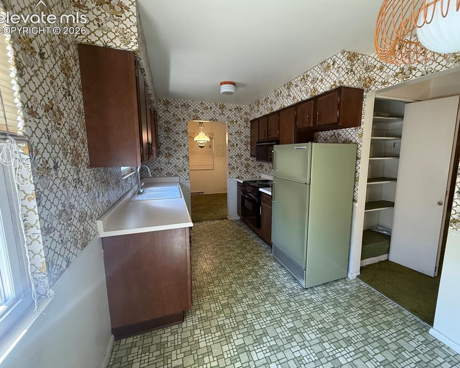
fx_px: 204
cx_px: 243
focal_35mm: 15
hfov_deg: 96.7
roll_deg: -0.6
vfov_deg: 84.0
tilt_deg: -7.2
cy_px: 180
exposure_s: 1/60
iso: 400
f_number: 2.2
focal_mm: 2.22
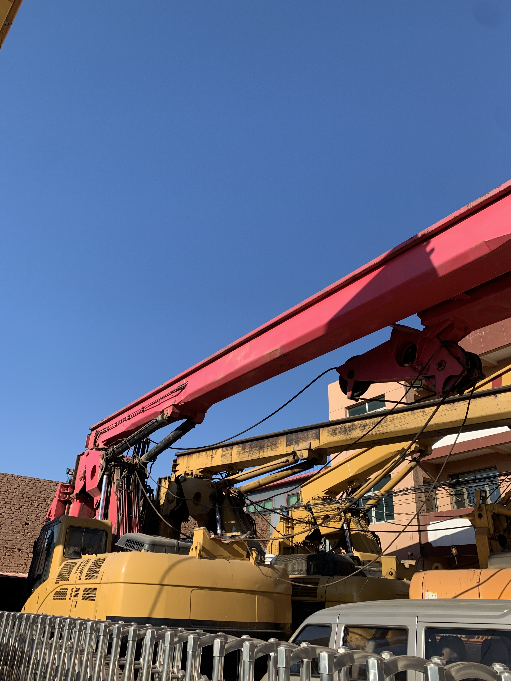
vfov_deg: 65.3
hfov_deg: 51.4
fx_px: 531
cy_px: 338
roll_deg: -3.6
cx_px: 257
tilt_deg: +28.1
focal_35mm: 27
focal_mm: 4.25
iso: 25
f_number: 1.8
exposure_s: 1/1718
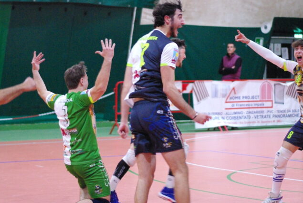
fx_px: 1020
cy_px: 61
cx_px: 187
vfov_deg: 11.3
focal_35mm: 121
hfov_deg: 16.9
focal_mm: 50
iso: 1600
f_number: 1.8
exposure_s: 1/250
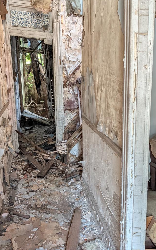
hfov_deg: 33.1
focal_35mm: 38
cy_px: 129
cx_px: 111
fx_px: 259
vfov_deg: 51.5
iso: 464
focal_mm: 6.9
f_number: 1.68
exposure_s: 1/124
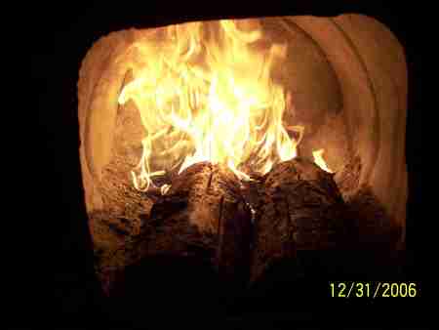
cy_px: 165
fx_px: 495
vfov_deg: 36.9
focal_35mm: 39
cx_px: 220
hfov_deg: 47.8
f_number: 3.4
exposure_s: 1/90
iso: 100
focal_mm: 8
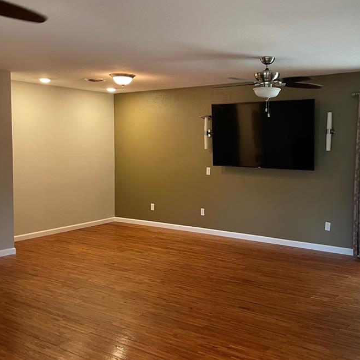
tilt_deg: -3.7
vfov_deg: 46.0
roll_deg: -0.1
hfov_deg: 45.8
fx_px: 424
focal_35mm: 36
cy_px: 174
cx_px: 219
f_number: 1.6
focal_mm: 4.2
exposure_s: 1/60
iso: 160
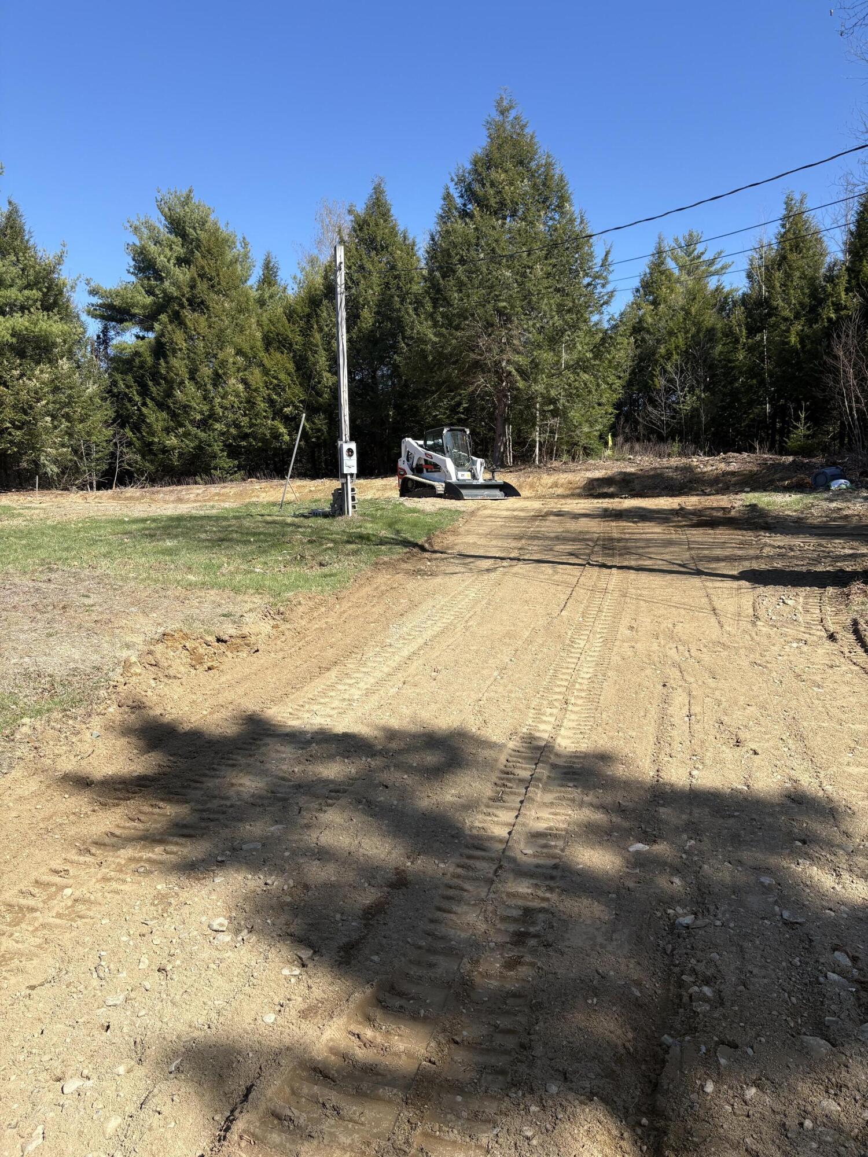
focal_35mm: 26
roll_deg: -0.2
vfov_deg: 67.3
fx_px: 869
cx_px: 434
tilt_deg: -4.1
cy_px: 578
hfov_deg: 53.1
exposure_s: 1/2012
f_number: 1.6
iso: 50
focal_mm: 5.96
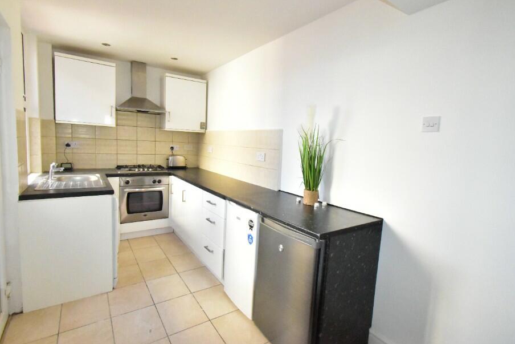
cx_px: 264
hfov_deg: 93.2
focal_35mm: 17
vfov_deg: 70.4
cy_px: 166
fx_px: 243
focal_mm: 10
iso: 12800
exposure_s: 1/200
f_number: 11
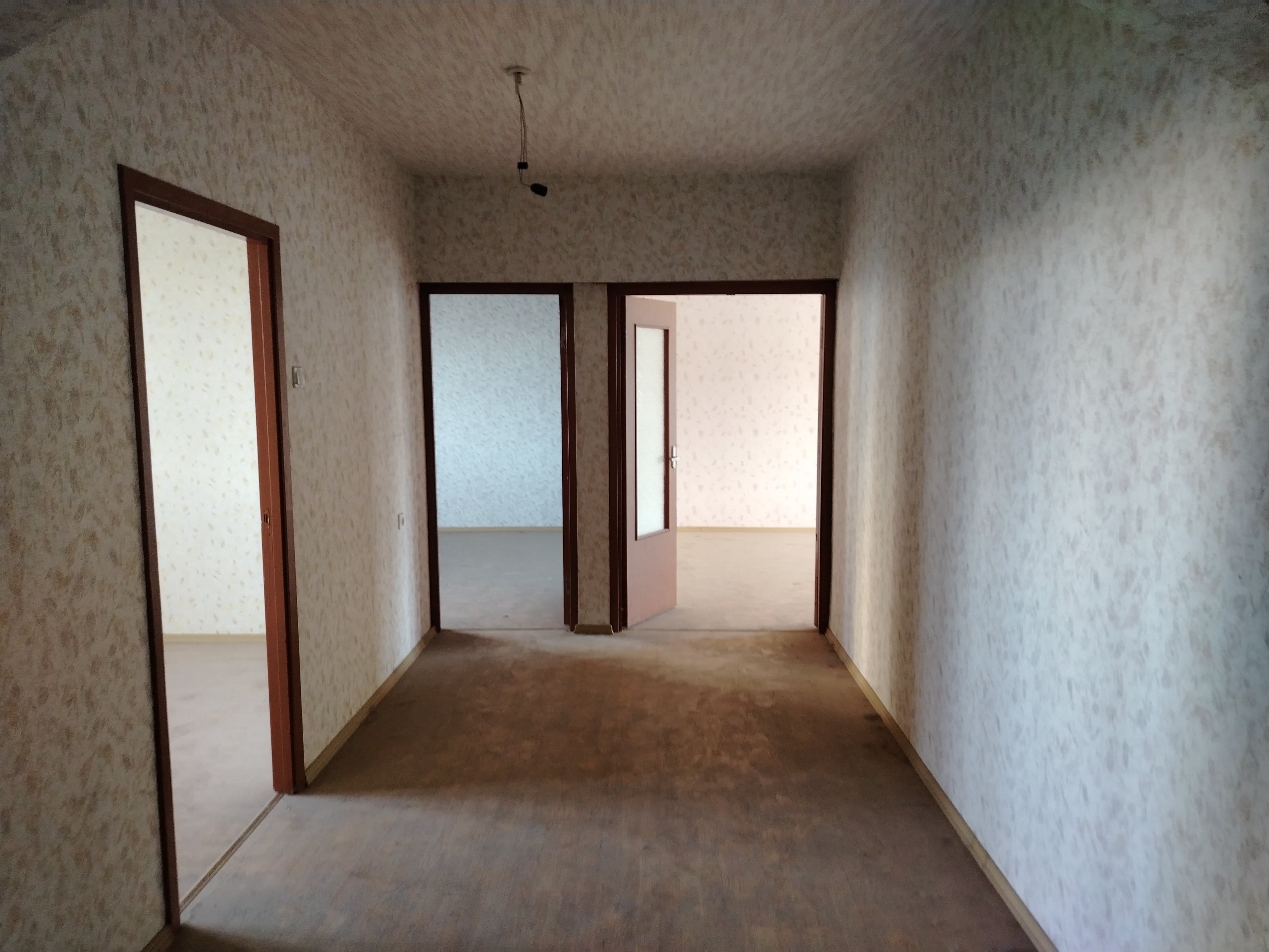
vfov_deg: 56.8
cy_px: 476
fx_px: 880
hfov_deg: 71.6
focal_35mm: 24
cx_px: 634
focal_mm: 5.25
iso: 919
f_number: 1.75
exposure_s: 1/33.3
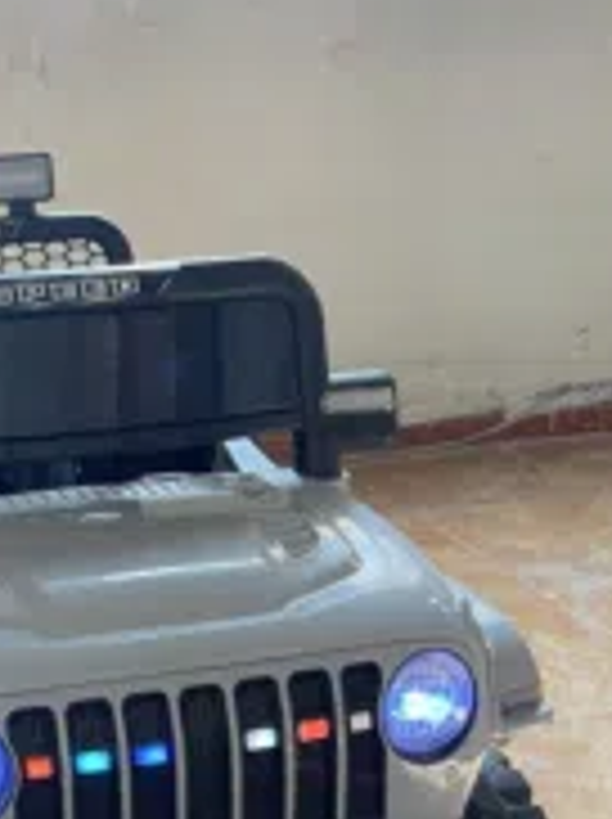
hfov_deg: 25.8
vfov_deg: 34.5
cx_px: 76
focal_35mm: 55
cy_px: 576
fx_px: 1300
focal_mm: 5.1
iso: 250
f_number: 1.6
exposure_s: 1/60
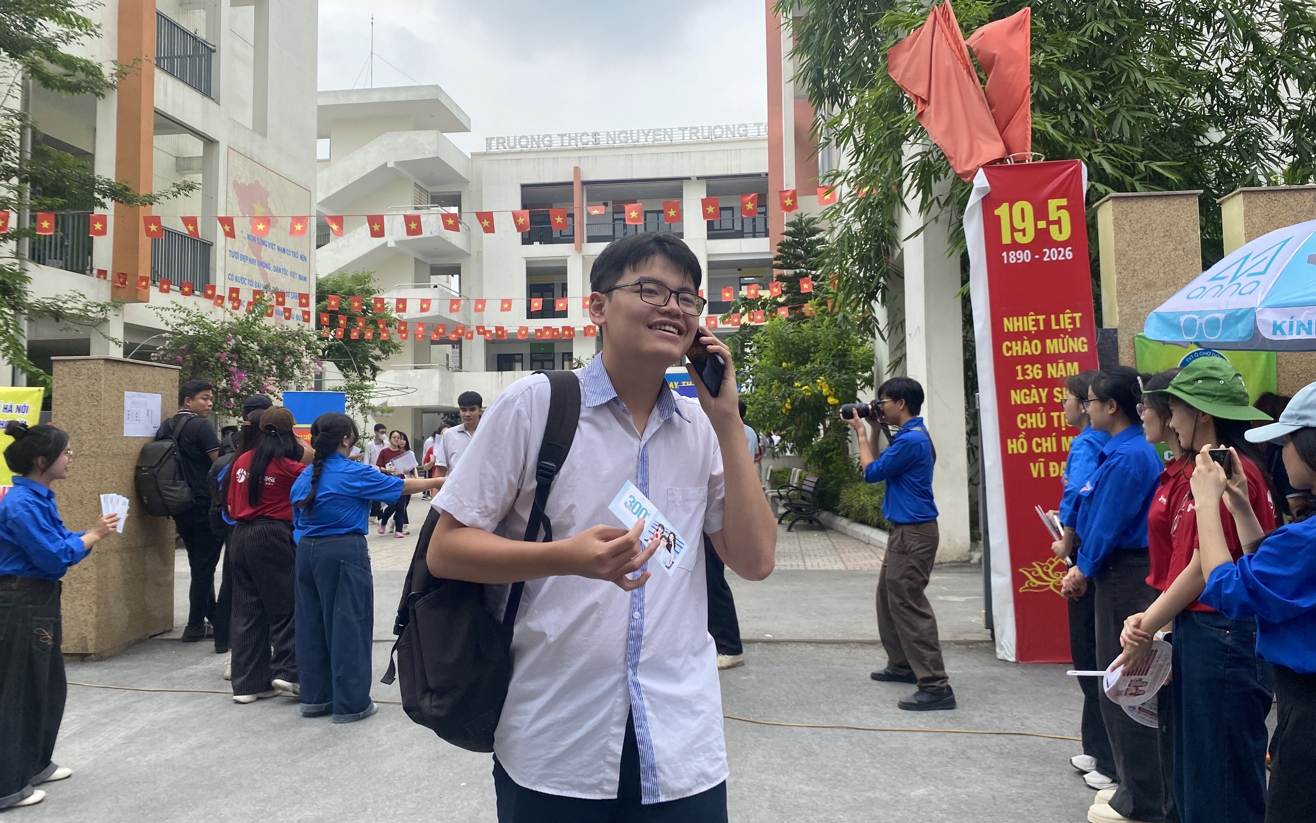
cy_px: 392
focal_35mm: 28
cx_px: 655
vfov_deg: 44.5
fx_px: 1004
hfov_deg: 66.5
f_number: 1.8
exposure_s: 1/1346
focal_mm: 4.25
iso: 32
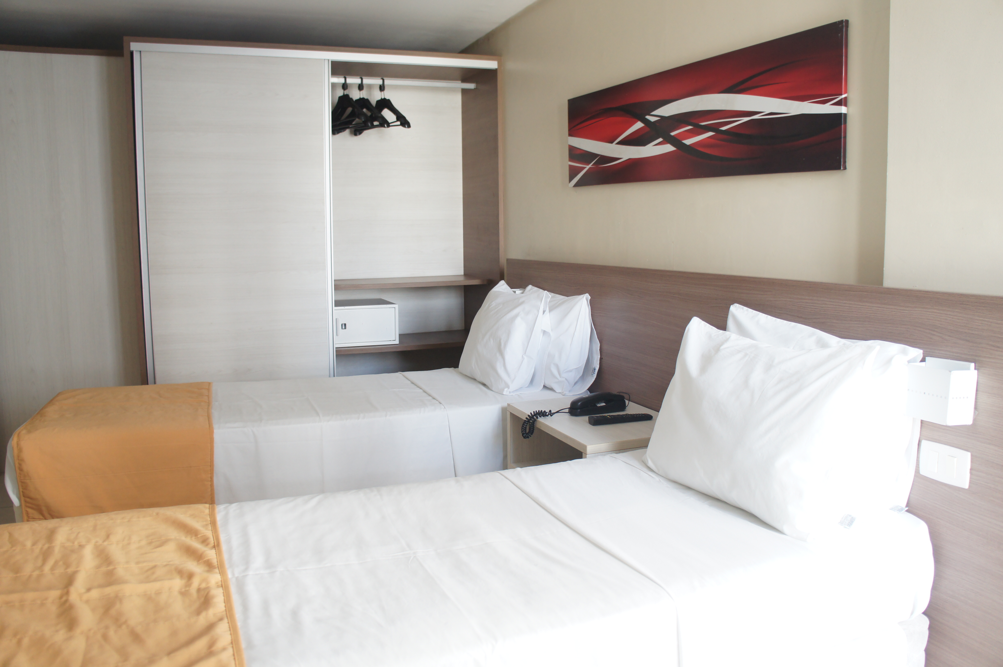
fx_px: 751
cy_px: 334
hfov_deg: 67.4
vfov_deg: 47.8
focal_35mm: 27
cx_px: 502
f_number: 4
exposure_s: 1/60
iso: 640
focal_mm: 18
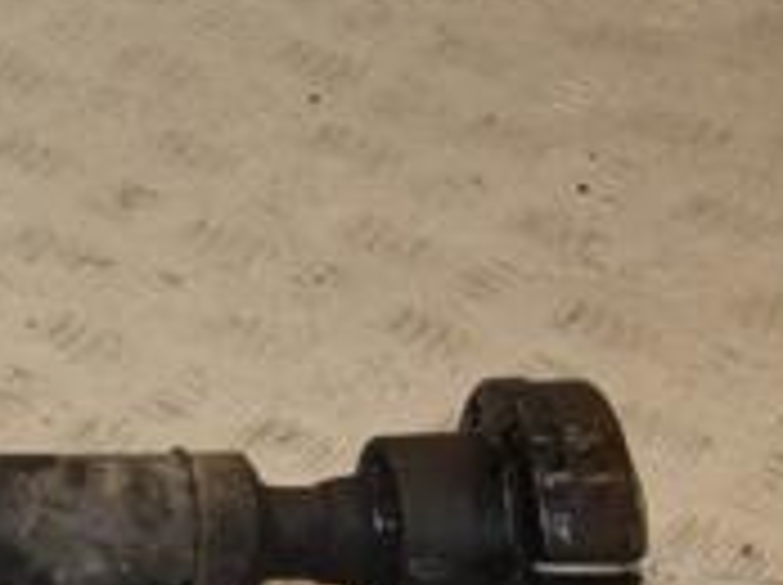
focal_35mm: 125
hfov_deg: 14.3
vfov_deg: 11.8
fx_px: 2816
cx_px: -544
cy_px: 508
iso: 800
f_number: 6.3
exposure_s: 1/200
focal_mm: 25
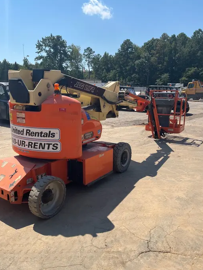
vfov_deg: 63.4
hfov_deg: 49.8
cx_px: 104
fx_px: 219
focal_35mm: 28
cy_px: 143
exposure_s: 1/4016
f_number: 1.6
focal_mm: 5.1
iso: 50
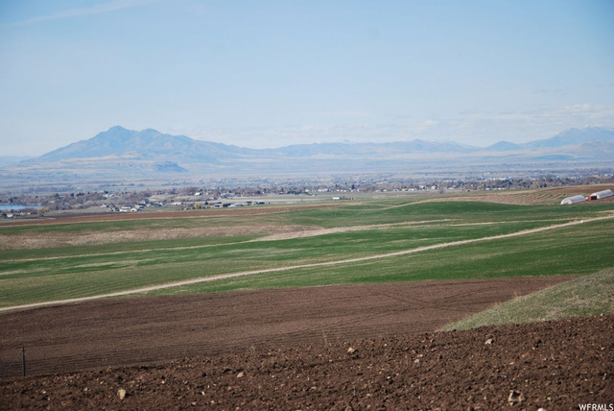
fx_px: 1792
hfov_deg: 19.4
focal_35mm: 105
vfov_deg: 13.1
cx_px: 307
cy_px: 206
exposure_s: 1/500
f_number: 5.6
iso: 110
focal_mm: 70
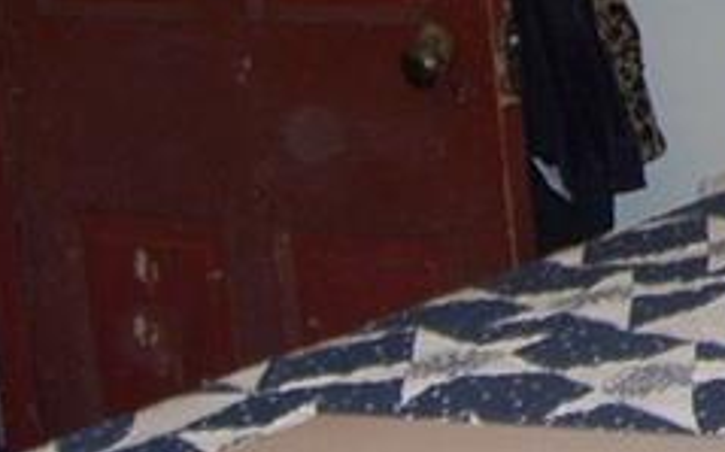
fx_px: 3218
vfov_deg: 7.9
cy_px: -252
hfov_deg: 12.3
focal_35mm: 163
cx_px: 1050
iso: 125
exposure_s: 1/60
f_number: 2.7
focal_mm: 6
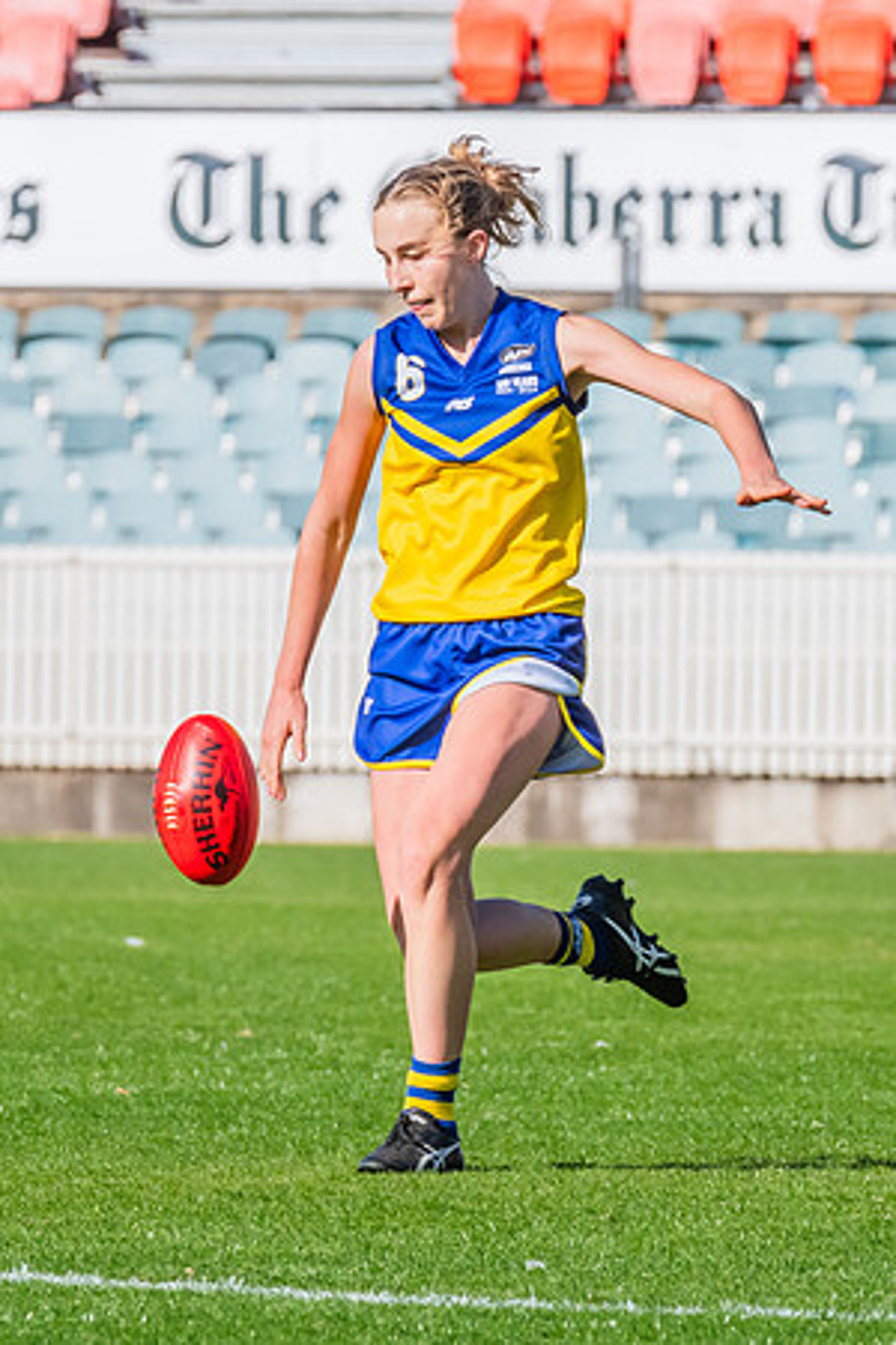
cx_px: 412
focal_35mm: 694
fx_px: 25900
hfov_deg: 2.0
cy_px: 614
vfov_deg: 3.0
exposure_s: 1/1250
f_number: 14
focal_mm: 360
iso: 800
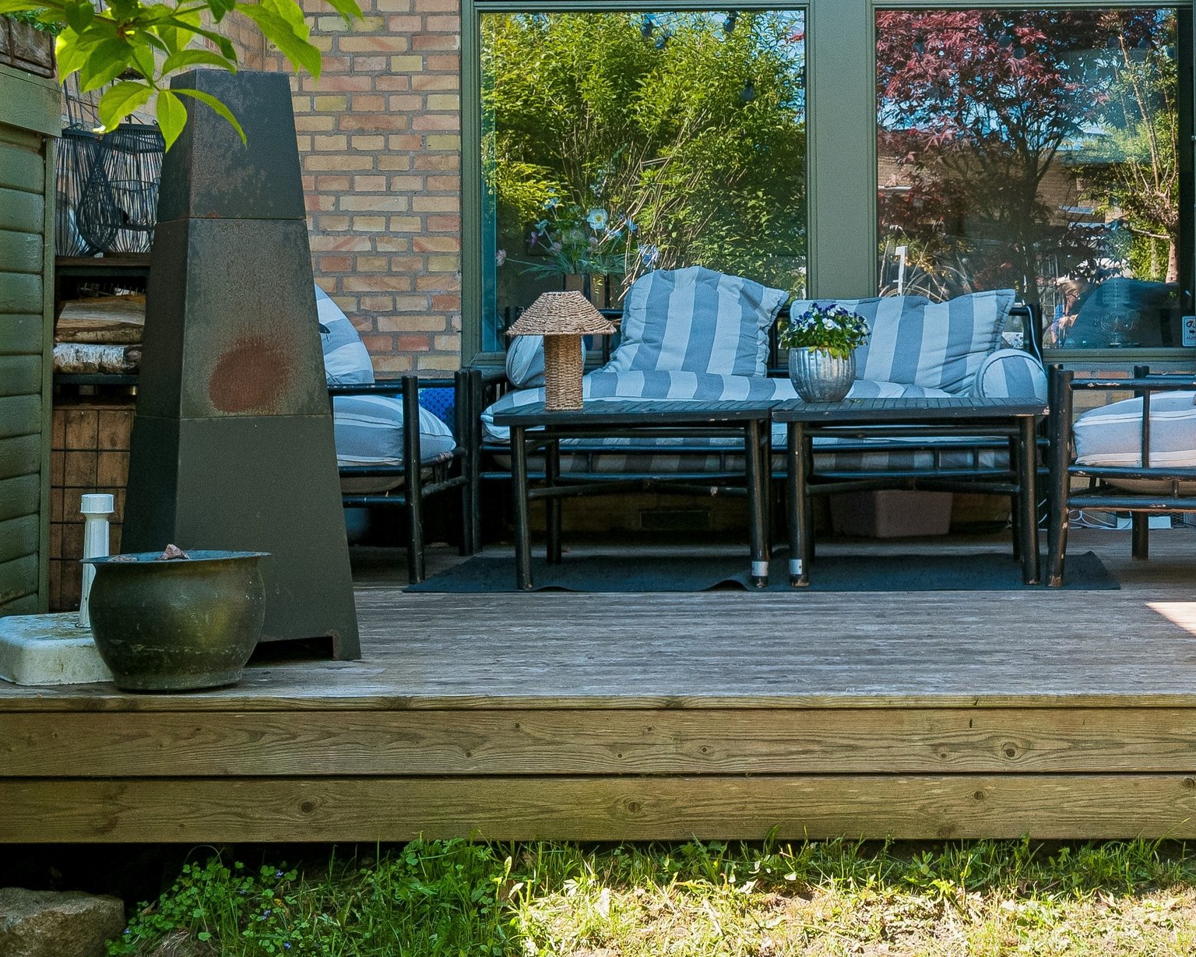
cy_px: 282
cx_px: 790
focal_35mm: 66
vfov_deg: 23.0
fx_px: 2336
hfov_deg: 28.5
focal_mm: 24
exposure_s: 1/80
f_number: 10
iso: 200
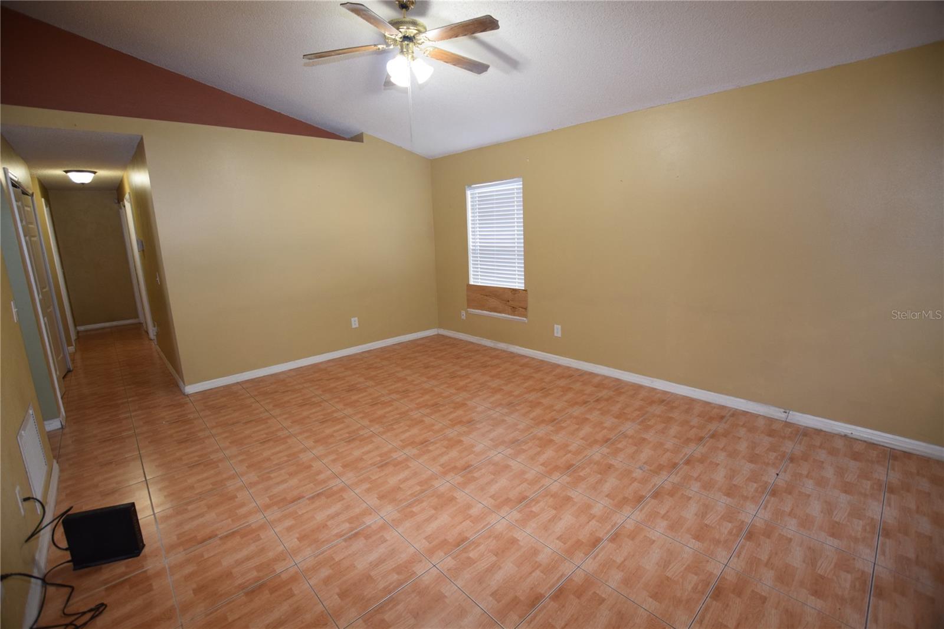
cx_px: 472
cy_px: 314
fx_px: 393
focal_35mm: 15
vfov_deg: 77.3
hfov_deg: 100.4
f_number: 4
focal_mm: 10
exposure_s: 1/60
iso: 800
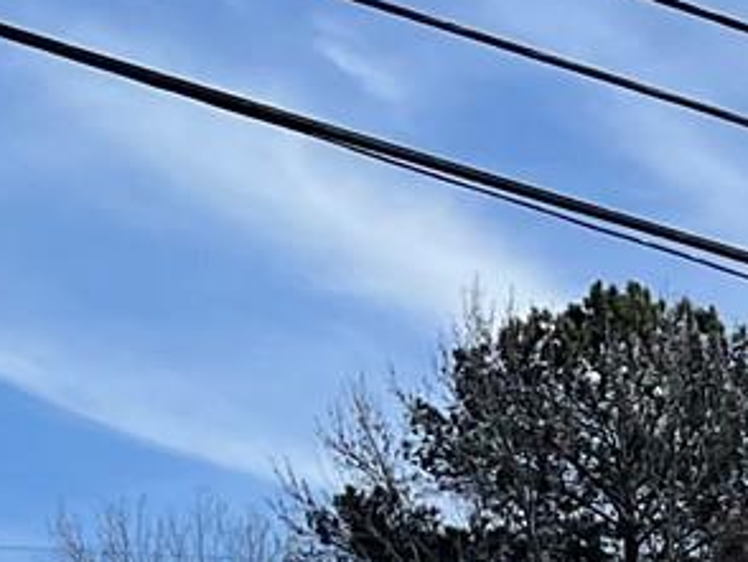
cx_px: 1819
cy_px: 1124
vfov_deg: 7.9
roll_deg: -0.7
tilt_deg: +2.2
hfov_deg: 9.6
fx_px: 3914
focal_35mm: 181
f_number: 1.5
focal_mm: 5.7
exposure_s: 1/7463
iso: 50
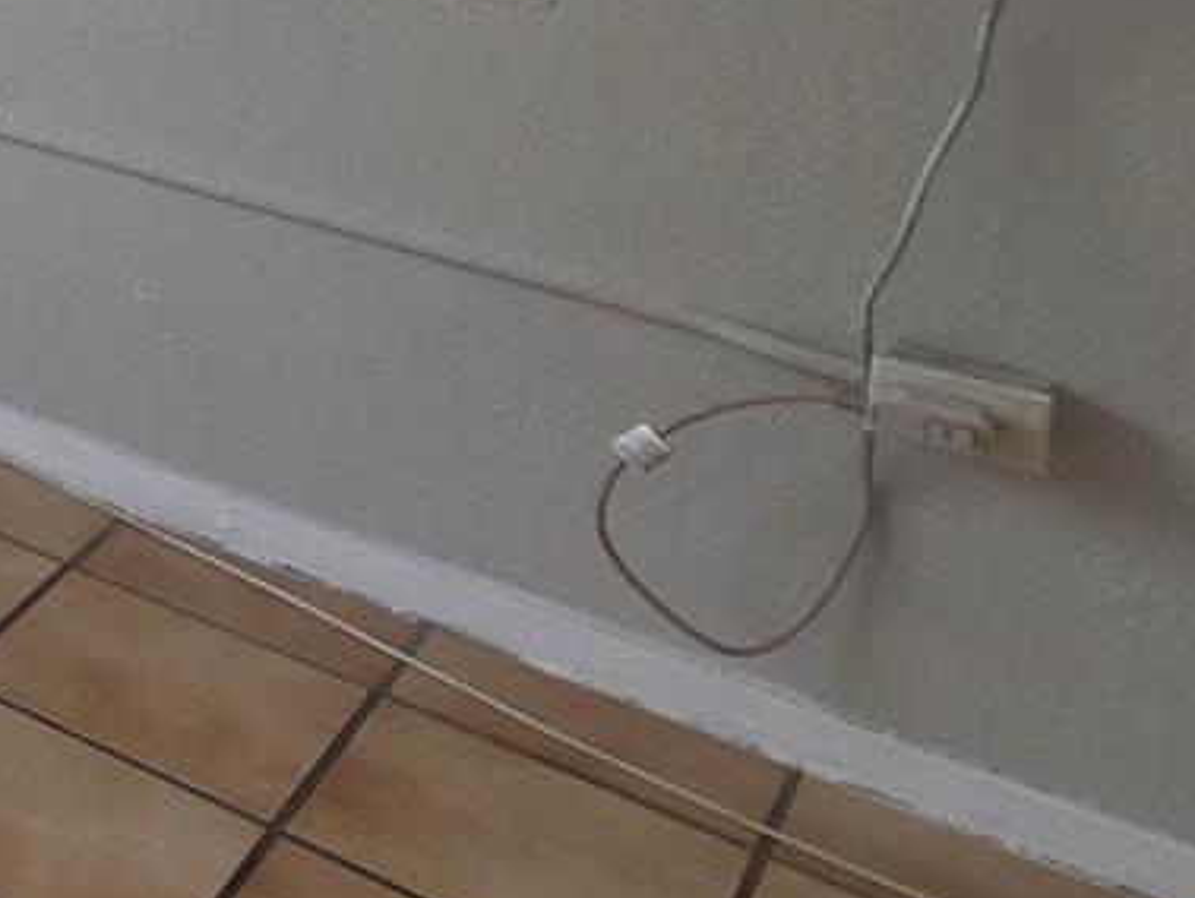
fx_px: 1900
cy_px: -304
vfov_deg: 23.2
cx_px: -1024
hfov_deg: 21.1
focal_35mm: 55
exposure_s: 1/292
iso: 50
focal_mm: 2.2
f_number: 2.2
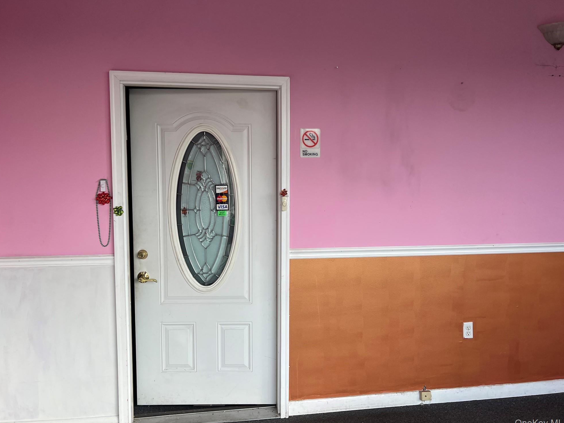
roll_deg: +0.3
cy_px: 210
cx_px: 280
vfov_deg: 51.4
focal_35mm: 27
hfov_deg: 65.3
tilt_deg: -5.0
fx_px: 440
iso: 50
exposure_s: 1/827
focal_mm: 5.7
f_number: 1.5
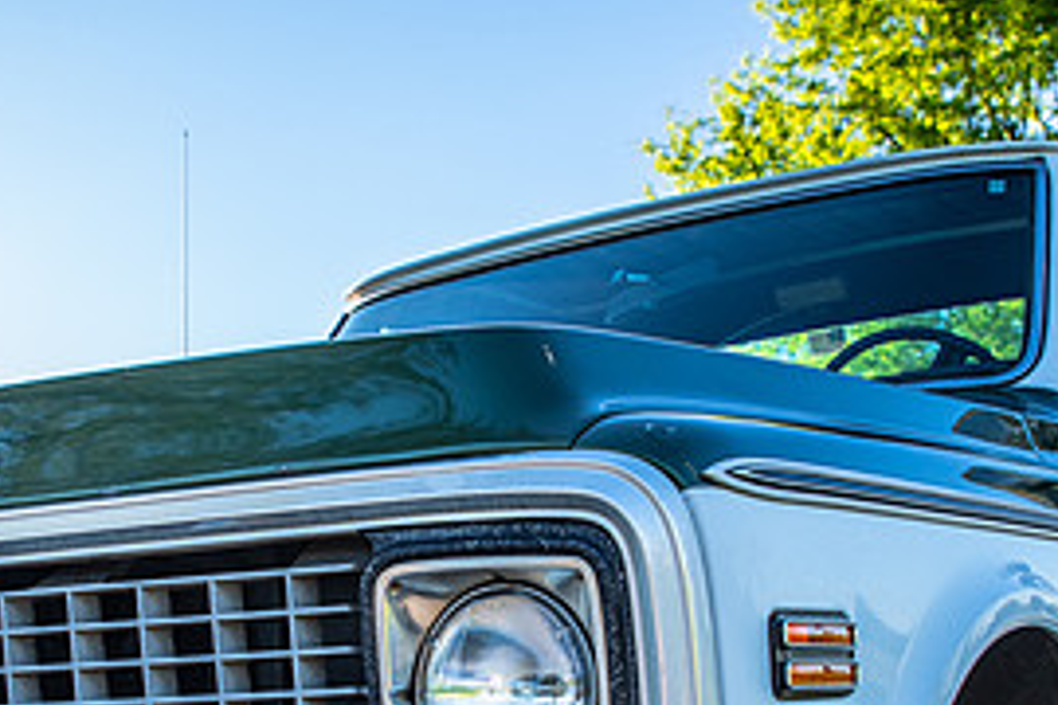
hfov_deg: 32.4
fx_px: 1822
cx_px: 498
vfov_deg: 21.3
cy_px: 663
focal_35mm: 62
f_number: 6.3
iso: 125
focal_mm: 24
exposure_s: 1/250
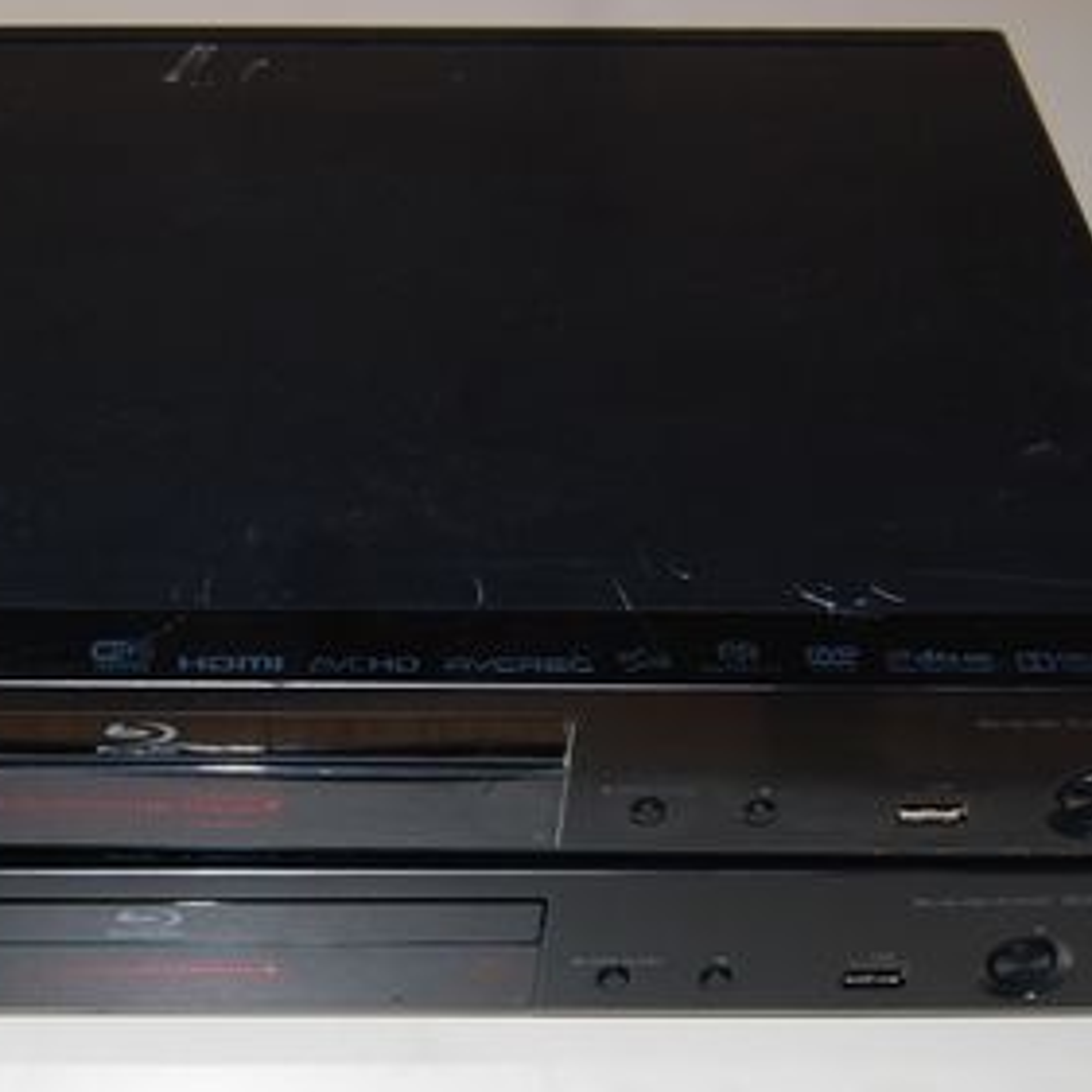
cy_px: 711
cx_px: 159
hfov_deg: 23.8
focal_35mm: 71
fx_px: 2534
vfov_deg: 24.2
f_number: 5.6
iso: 200
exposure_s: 1/125
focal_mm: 28
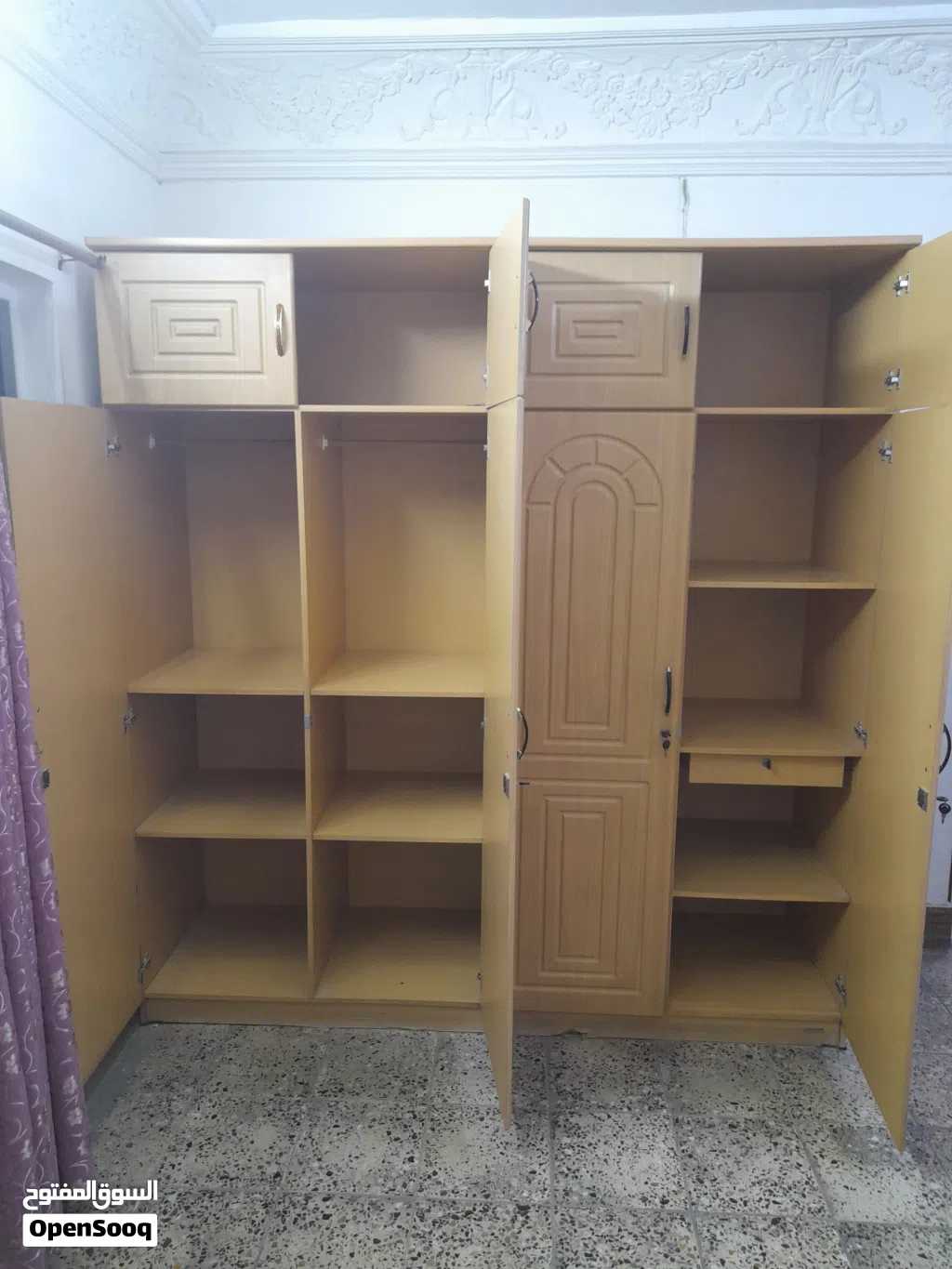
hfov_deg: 54.9
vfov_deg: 69.4
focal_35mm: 25
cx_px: 476
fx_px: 917
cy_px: 634
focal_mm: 4.6
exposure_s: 1/60
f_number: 2
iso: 320
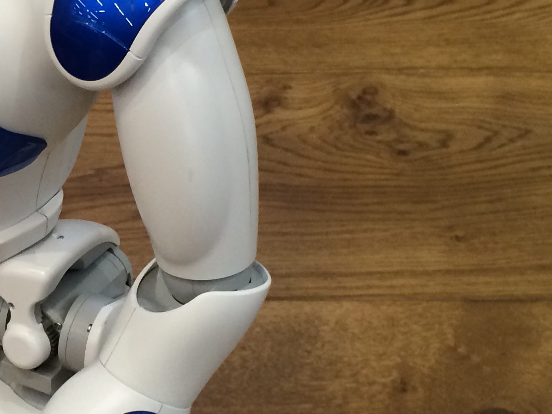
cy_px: 195
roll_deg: +2.8
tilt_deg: -40.7
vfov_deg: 17.8
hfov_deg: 22.9
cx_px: 53
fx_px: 1324
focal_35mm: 83
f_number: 2.2
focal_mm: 4.15
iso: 64
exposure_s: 1/33
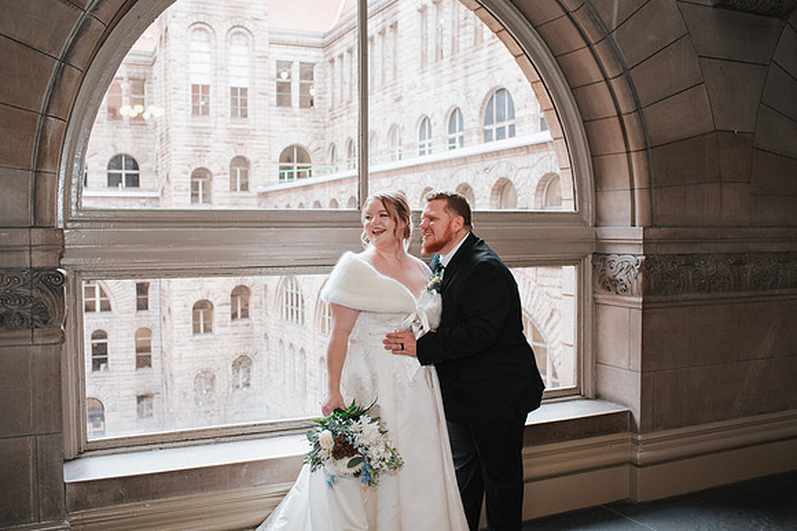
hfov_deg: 54.0
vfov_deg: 37.6
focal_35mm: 35
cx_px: 398
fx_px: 782
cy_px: 266
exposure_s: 1/200
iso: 1000
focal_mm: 35
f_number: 3.5
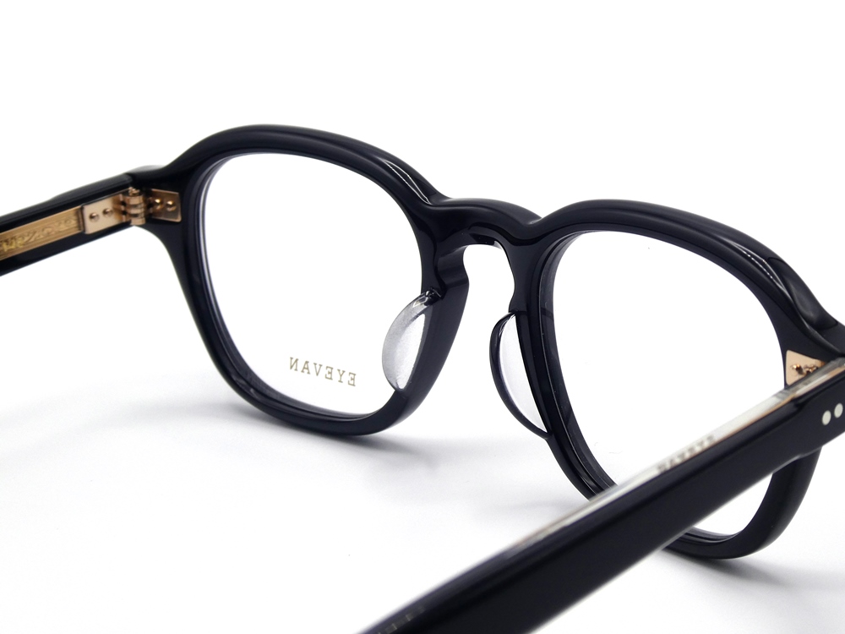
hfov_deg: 15.9
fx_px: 3027
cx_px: 422
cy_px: 317
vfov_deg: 12.0
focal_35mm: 124
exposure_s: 1/200
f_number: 5.2
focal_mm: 22.3
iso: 80
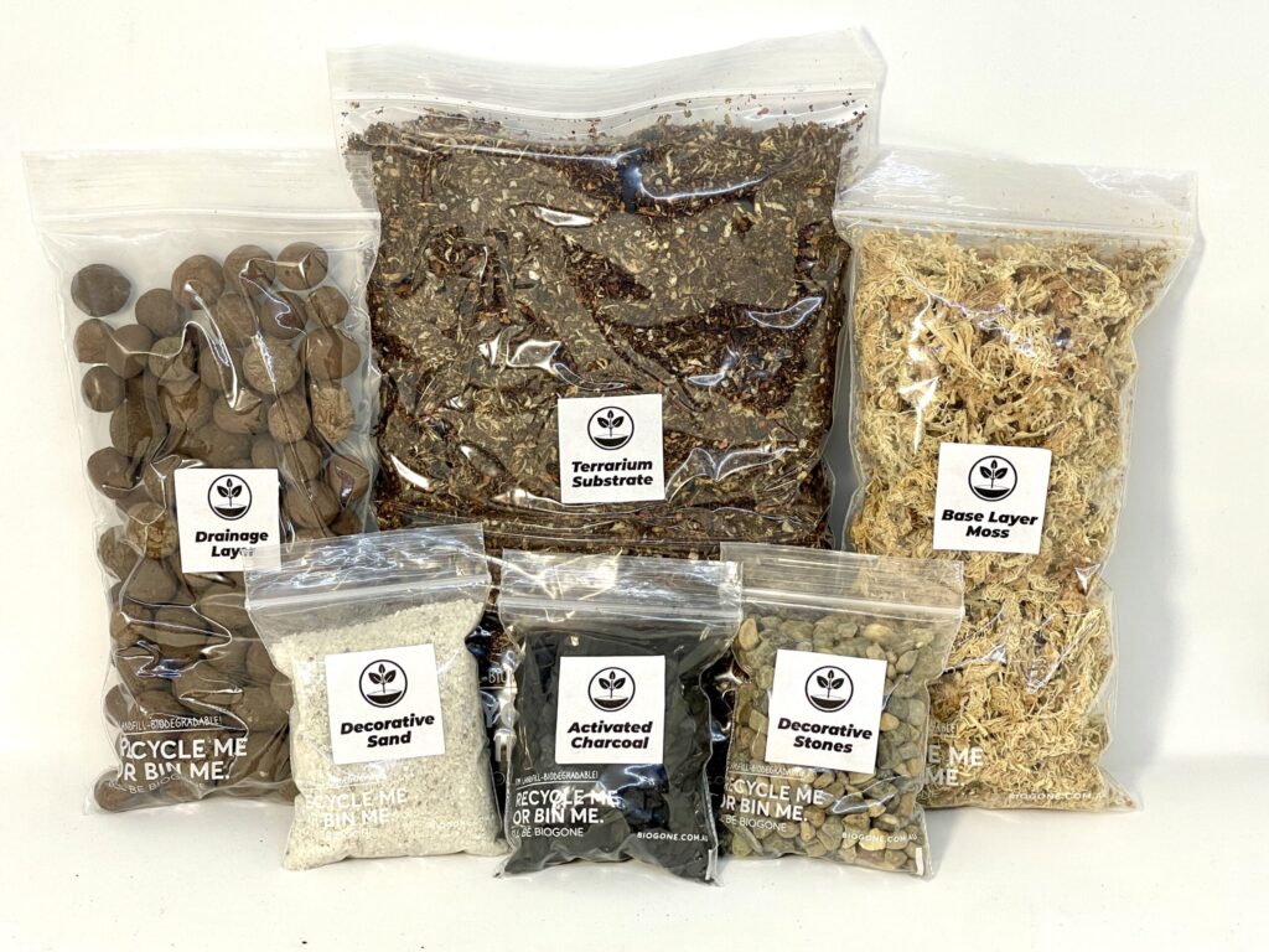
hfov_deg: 36.8
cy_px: 476
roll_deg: -0.5
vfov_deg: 28.0
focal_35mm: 52
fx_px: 1906
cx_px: 634
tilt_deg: -24.4
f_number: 2
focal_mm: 6
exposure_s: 1/106
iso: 25
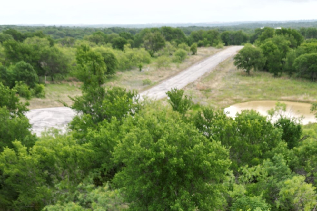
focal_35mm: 52
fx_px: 458
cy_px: 227
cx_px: 160
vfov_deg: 24.4
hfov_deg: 38.2
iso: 110
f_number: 1.7
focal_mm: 6.72
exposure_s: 1/1000
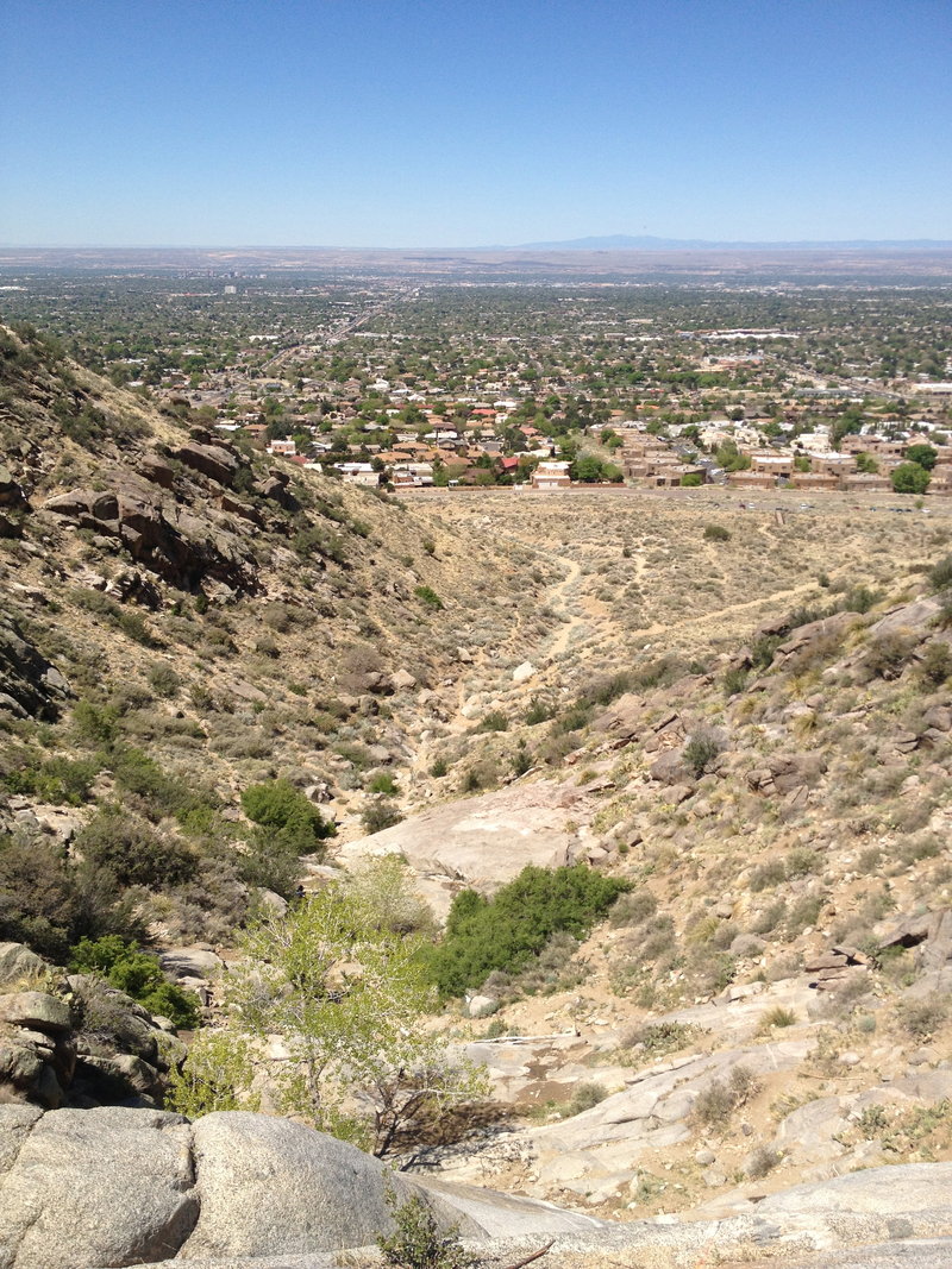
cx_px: 476
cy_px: 634
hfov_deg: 40.7
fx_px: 1284
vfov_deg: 52.6
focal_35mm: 35
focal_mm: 4.28
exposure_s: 1/1972
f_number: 2.4
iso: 64
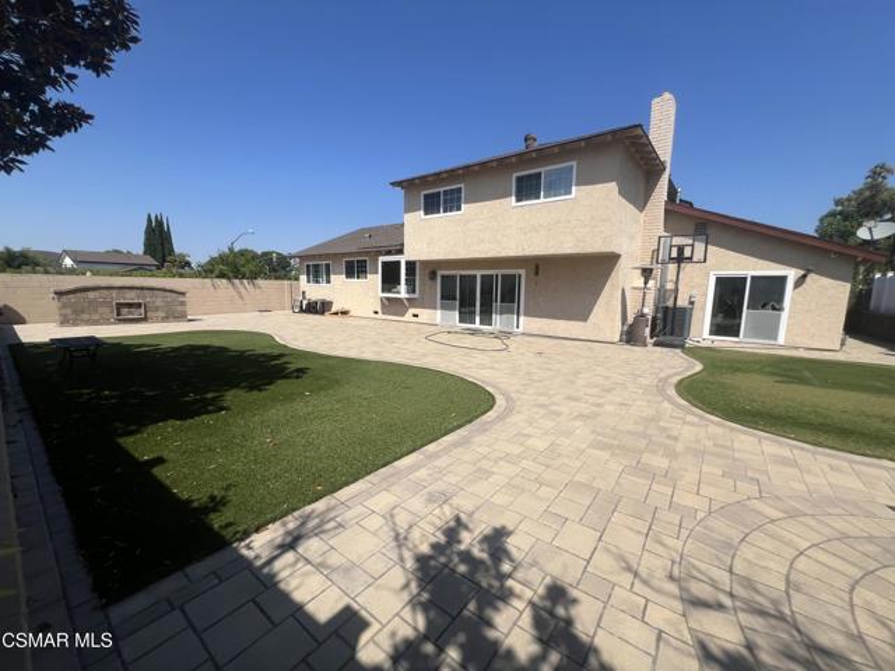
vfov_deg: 89.9
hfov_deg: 106.2
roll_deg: -0.9
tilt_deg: -7.4
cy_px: 336
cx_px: 448
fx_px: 336
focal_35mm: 13
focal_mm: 1.57
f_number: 1.8
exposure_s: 1/2732
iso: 32
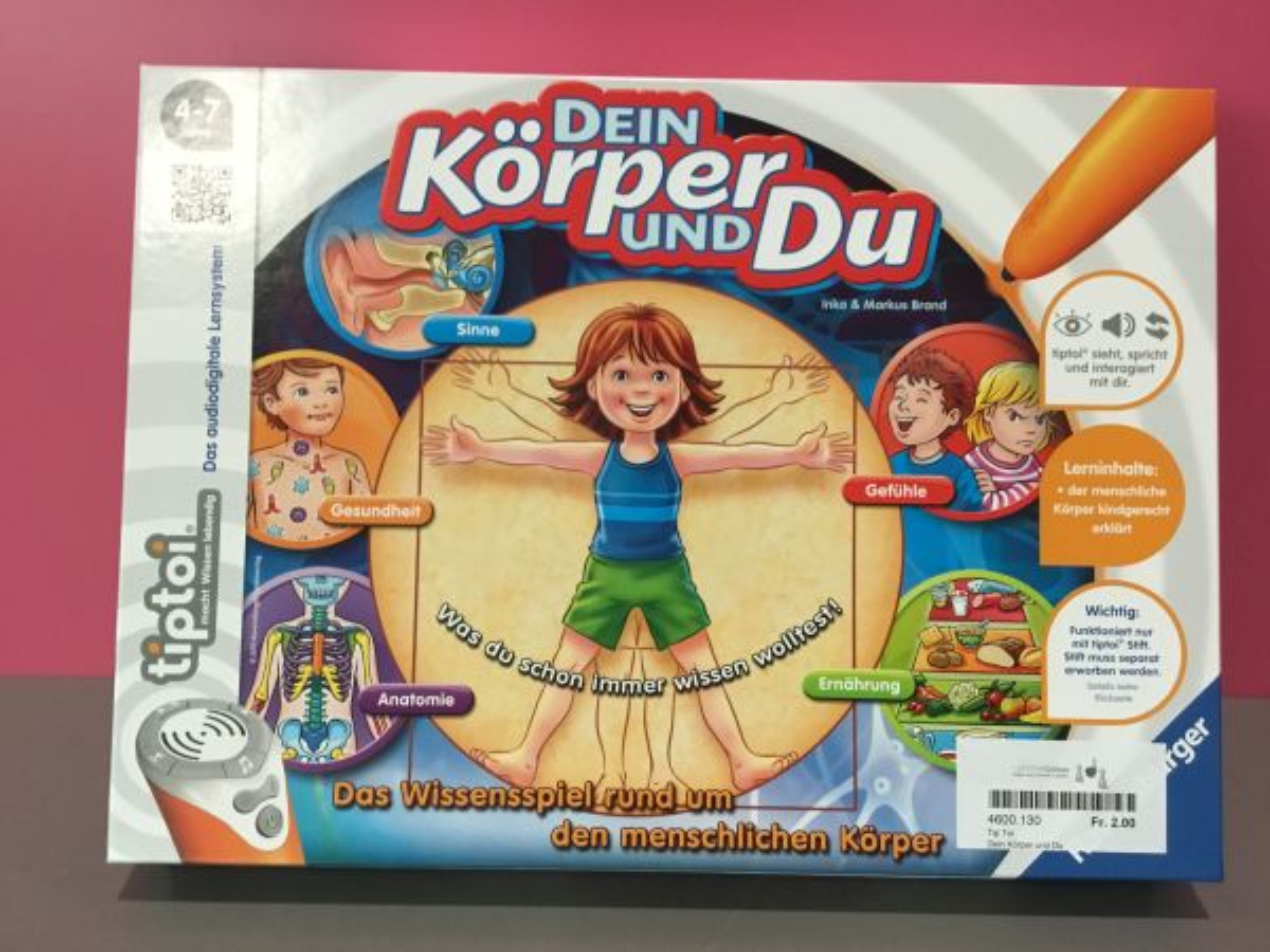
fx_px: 1137
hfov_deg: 58.4
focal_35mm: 31
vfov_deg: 45.4
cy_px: 476
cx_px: 635
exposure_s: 1/33
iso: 200
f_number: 2.4
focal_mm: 3.3
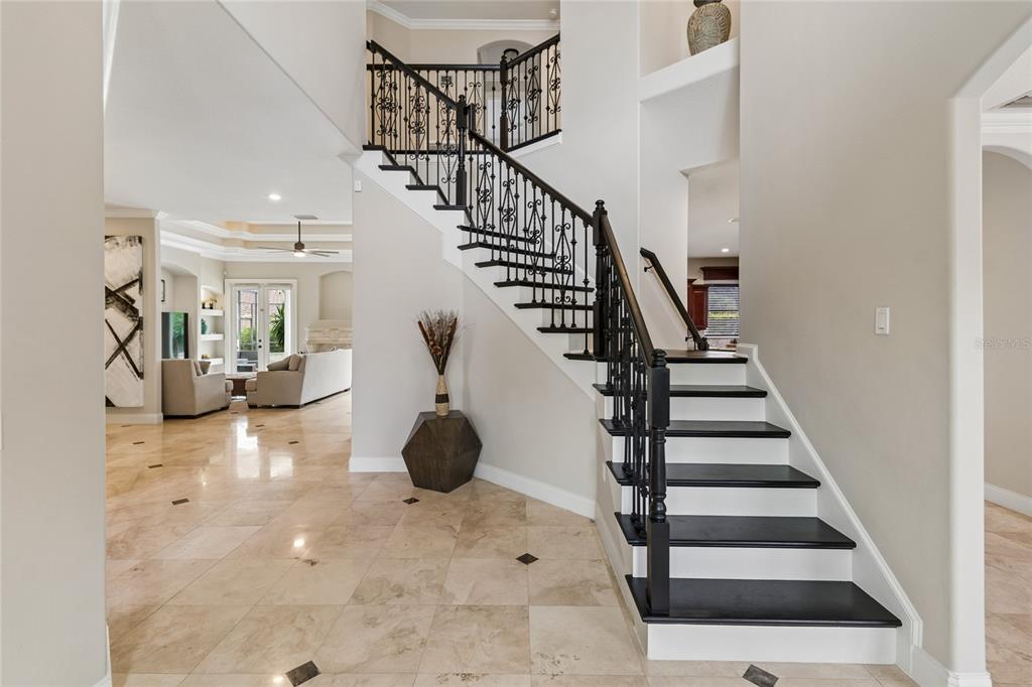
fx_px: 430
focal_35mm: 15
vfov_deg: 77.3
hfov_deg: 100.4
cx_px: 516
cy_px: 344
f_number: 7.1
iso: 100
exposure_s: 1/6
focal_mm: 10
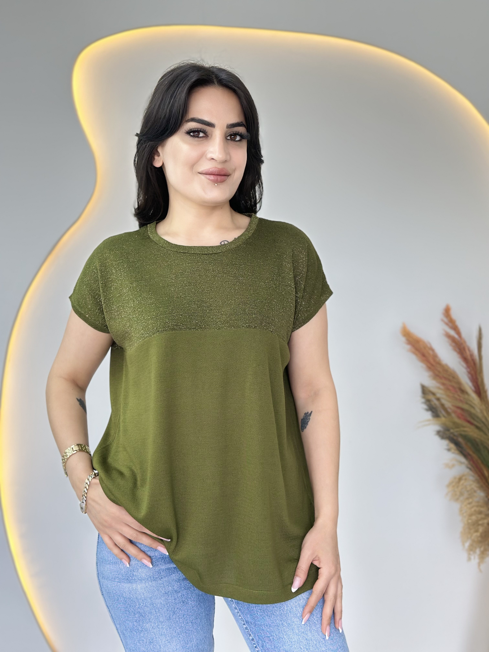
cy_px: 326
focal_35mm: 48
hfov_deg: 30.3
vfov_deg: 39.7
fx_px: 904
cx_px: 244
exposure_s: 1/100
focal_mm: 6.86
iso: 64
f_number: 1.78
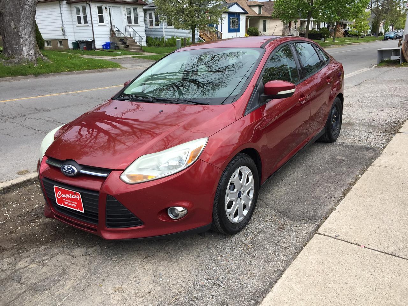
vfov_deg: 48.2
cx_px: 204
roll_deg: +1.5
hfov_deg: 61.7
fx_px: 342
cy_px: 153
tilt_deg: -19.0
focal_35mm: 29
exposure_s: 1/989
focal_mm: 4.15
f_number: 2.2
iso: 32
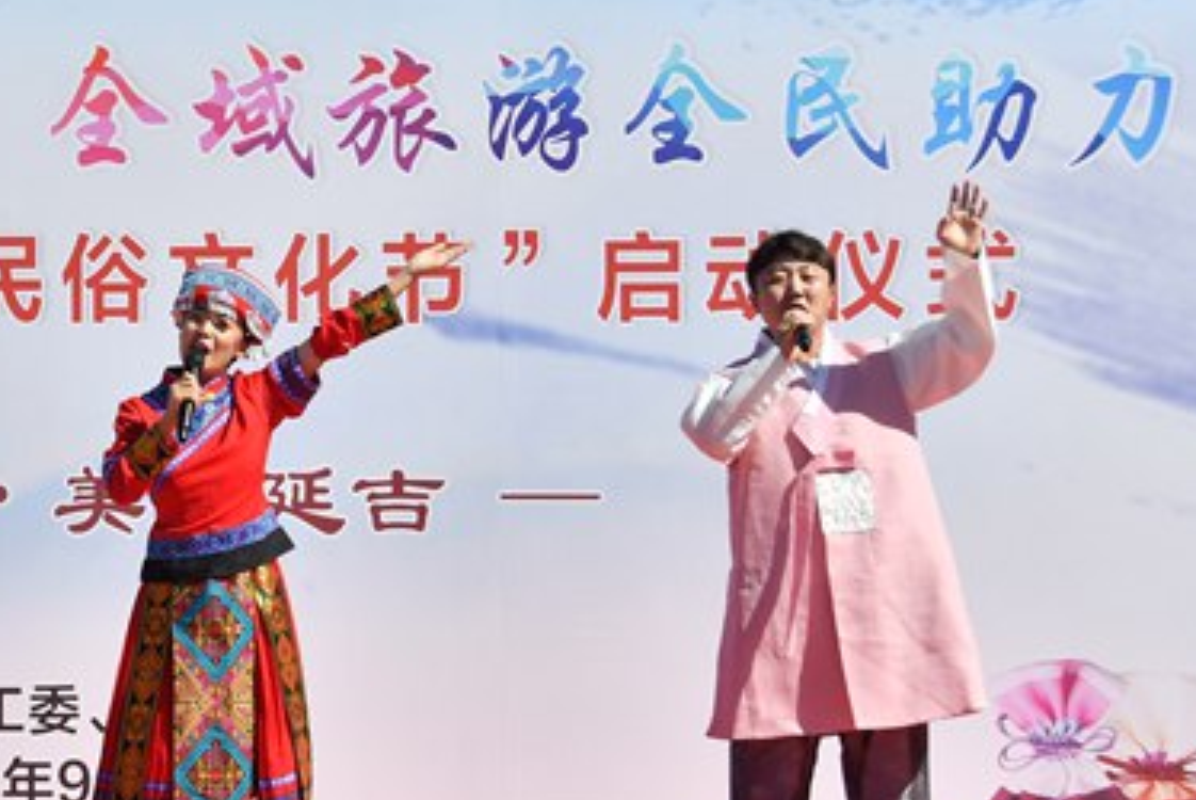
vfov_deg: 12.6
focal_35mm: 109
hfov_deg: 18.2
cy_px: 366
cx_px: -64
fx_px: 3624
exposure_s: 1/640
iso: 100
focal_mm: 32
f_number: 8
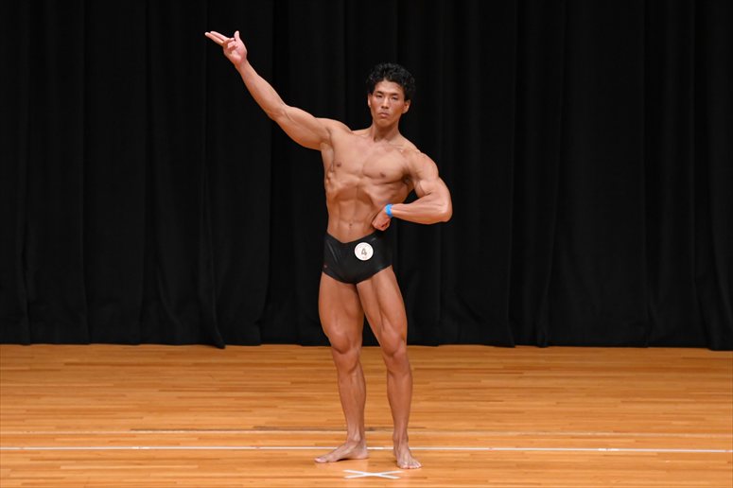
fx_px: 5495
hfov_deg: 7.6
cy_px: 244
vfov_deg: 5.1
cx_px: 366
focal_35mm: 270
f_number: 5.6
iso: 3200
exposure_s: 1/400
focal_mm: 180
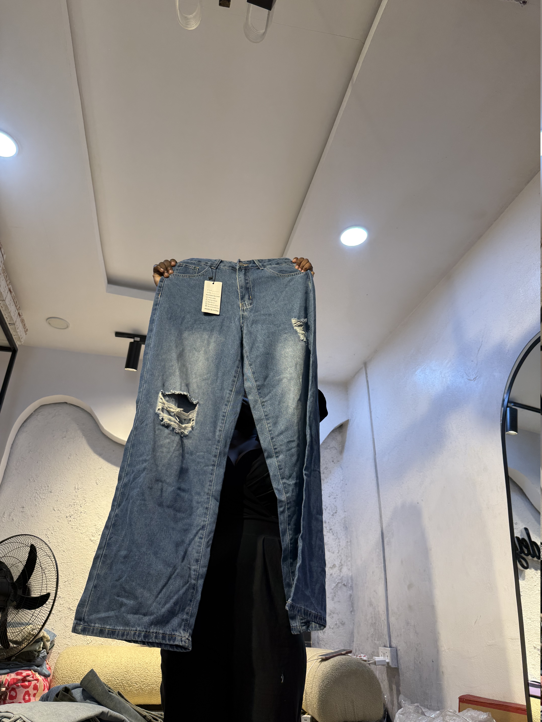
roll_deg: -1.5
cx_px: 271
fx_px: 501
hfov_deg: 56.8
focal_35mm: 24
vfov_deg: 71.6
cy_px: 361
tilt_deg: +27.3
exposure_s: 1/100
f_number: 1.78
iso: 64
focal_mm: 6.76
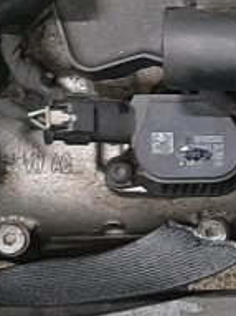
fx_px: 1784
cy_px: 230
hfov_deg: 7.3
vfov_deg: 10.1
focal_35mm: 196
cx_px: 437
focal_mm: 3.93
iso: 163
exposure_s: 1/50
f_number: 1.7
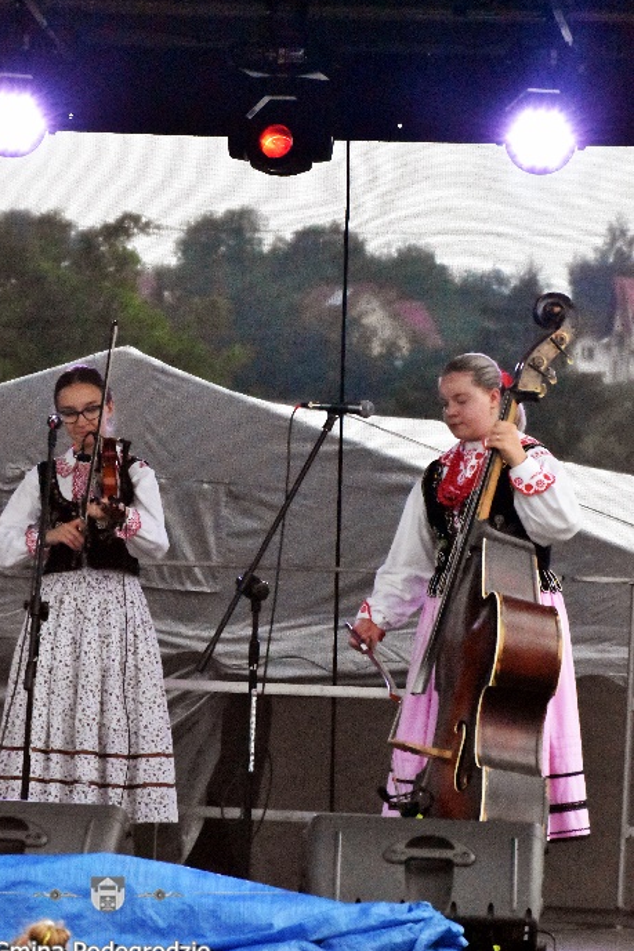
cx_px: 267
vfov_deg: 9.5
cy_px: 486
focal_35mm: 218
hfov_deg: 6.3
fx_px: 5750
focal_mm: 125
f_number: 11
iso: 25600
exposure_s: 1/2000
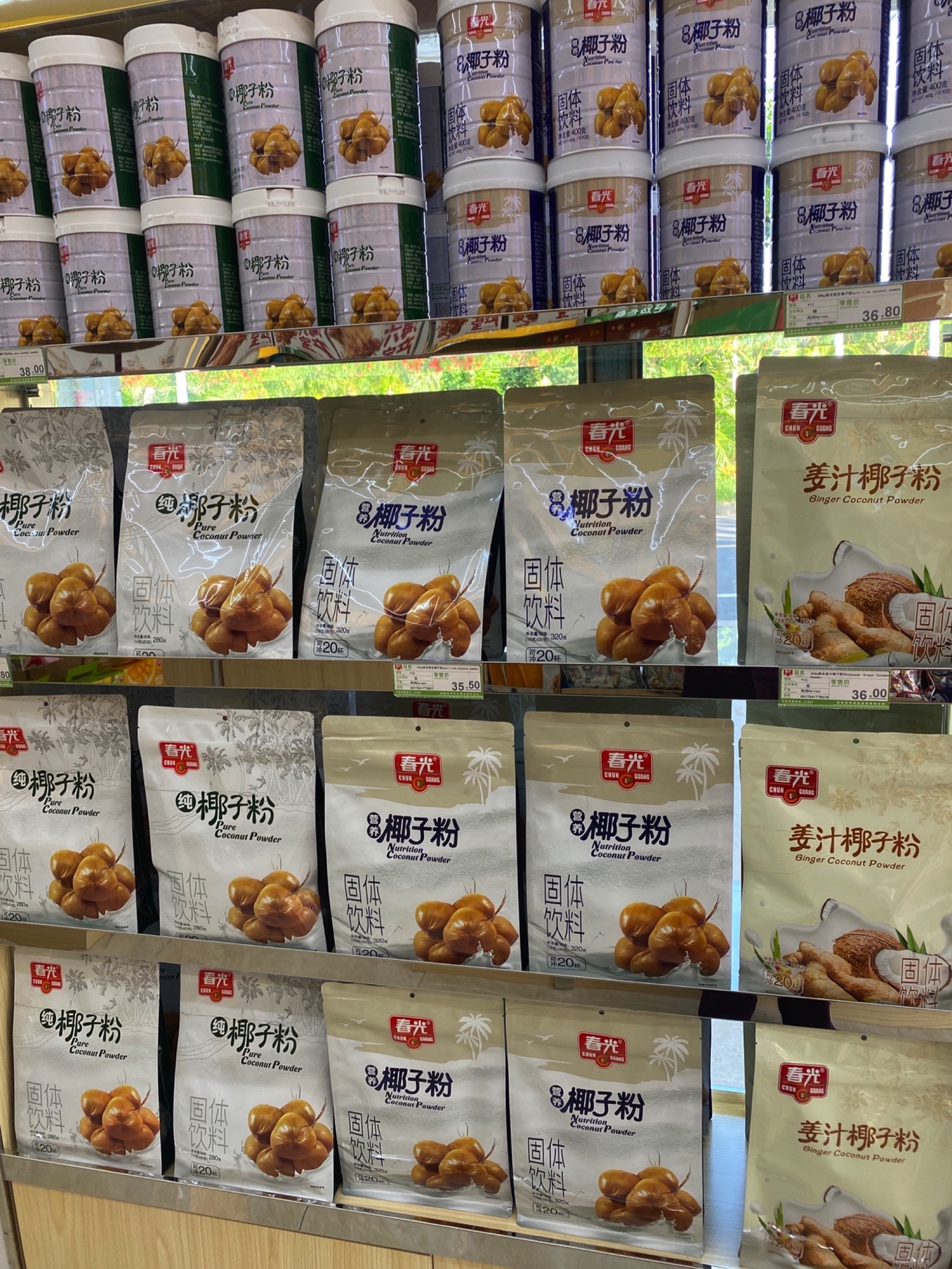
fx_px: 953
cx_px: 476
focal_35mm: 26
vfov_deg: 67.3
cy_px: 634
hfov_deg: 53.1
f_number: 1.8
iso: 50
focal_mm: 4.25
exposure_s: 1/121
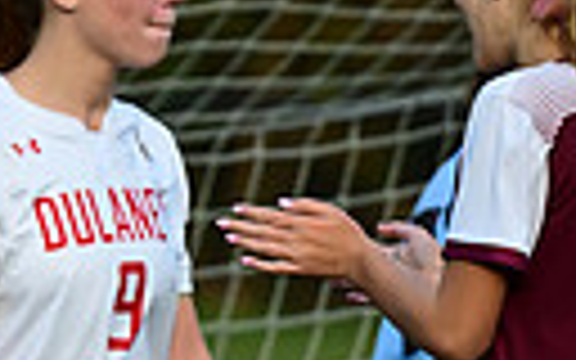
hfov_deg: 0.9
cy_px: 425
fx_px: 36231
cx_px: -418
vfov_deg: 0.6
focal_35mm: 2308
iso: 1250
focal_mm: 500
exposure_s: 1/2000
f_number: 5.6
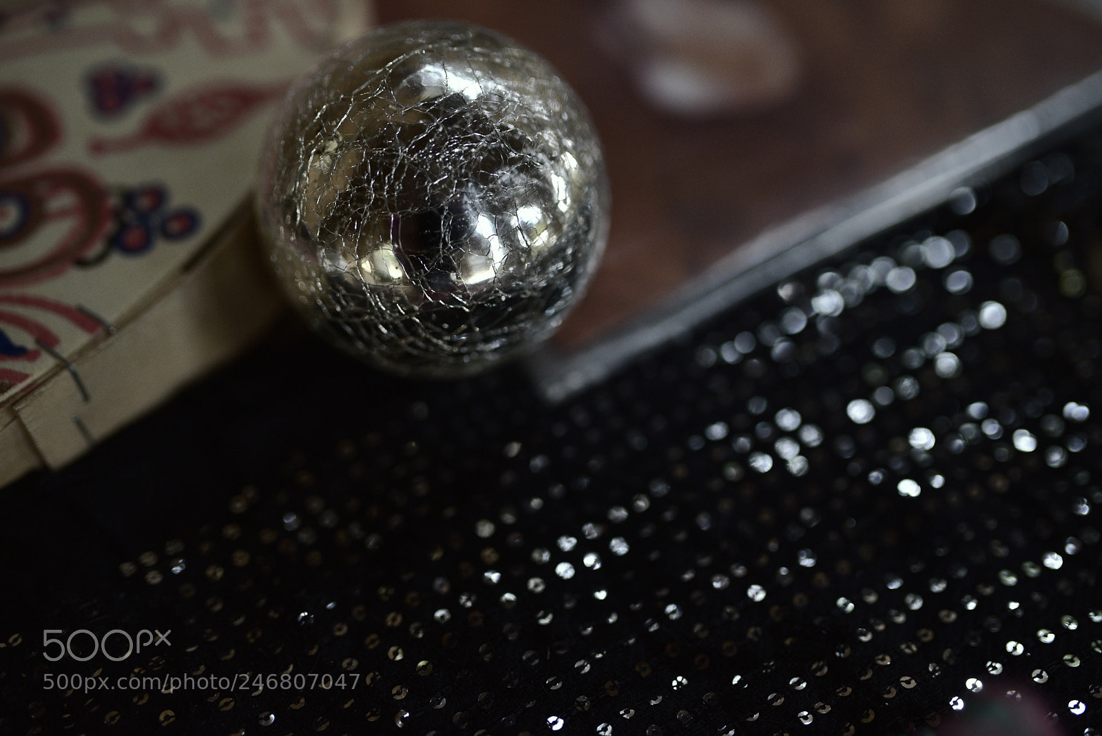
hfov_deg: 54.4
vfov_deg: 37.9
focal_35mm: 35
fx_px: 1072
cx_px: 551
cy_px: 368
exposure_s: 1/160
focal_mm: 35
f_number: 2
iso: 320
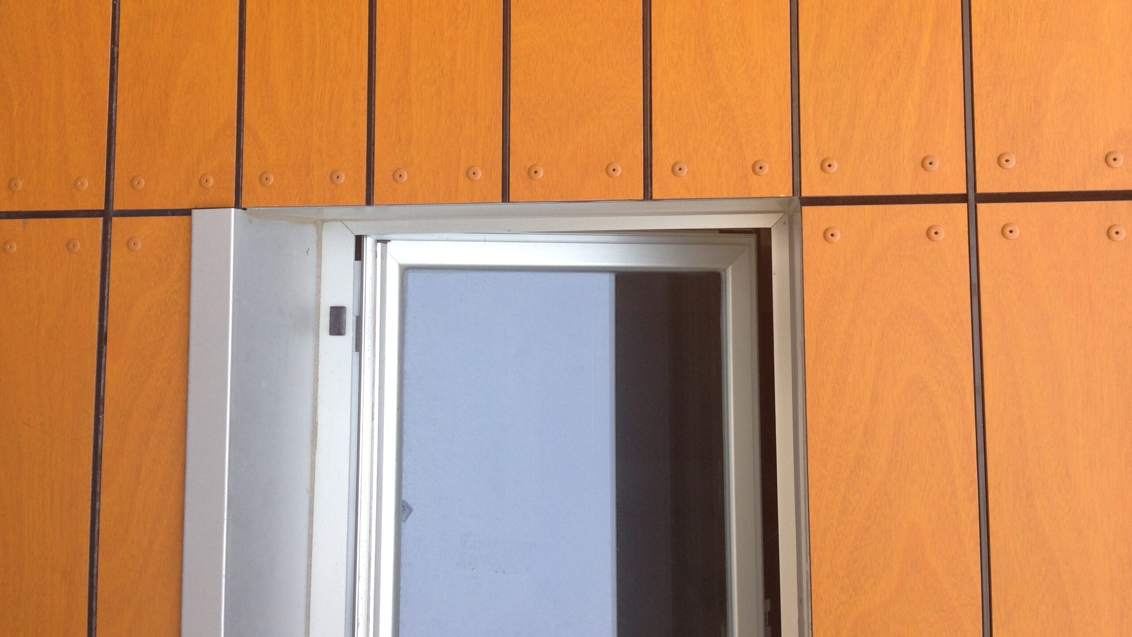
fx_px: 1081
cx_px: 566
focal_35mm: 36
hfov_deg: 55.3
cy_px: 225
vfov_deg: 32.6
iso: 50
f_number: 2.4
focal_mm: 4.13
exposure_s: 1/214
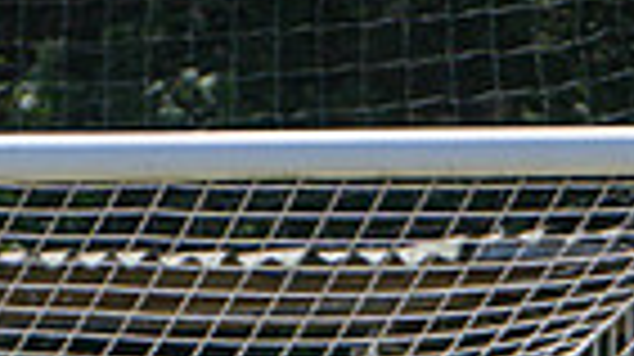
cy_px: 762
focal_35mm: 3021
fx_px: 50738
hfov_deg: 0.7
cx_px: 0
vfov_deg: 0.4
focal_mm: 400
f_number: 4
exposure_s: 1/2000
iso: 400
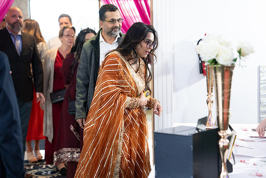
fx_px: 517
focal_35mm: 70
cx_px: 133
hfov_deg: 28.8
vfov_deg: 19.5
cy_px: 89
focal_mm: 70
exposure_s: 1/125
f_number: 2.8
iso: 2500
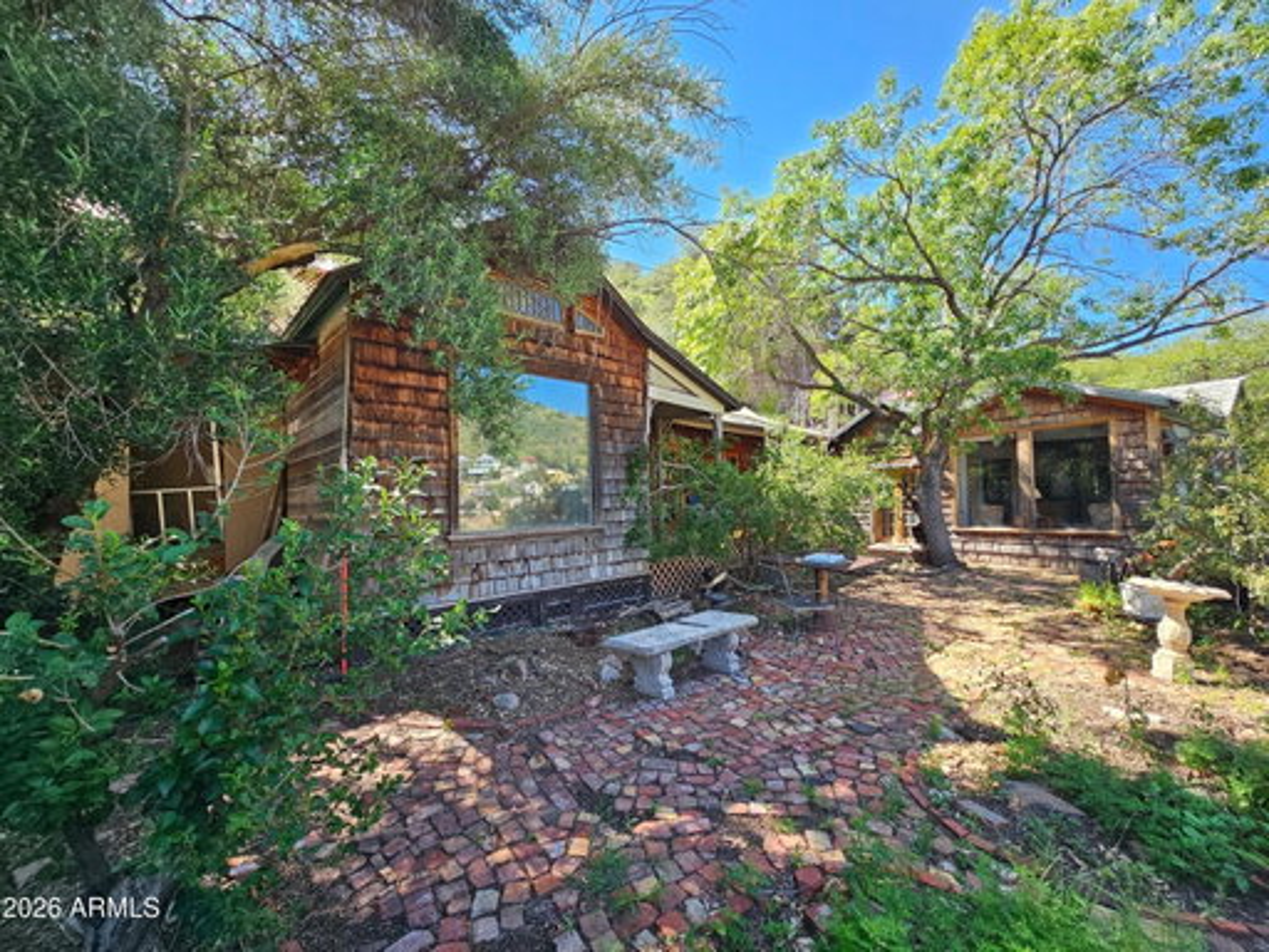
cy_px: 476
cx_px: 634
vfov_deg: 89.9
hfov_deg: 106.2
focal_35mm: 13
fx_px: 477
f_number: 2.2
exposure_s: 1/335
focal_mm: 2.2
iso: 50
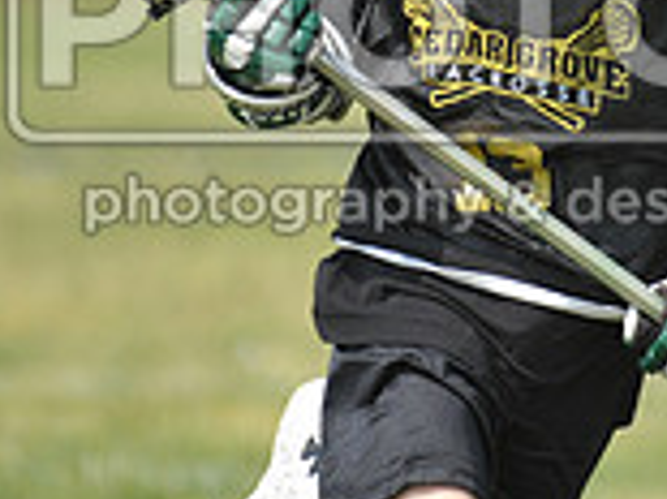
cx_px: 521
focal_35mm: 1441
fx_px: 27744
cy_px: 43
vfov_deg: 1.0
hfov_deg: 1.4
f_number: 4
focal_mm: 400
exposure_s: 1/2500
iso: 640
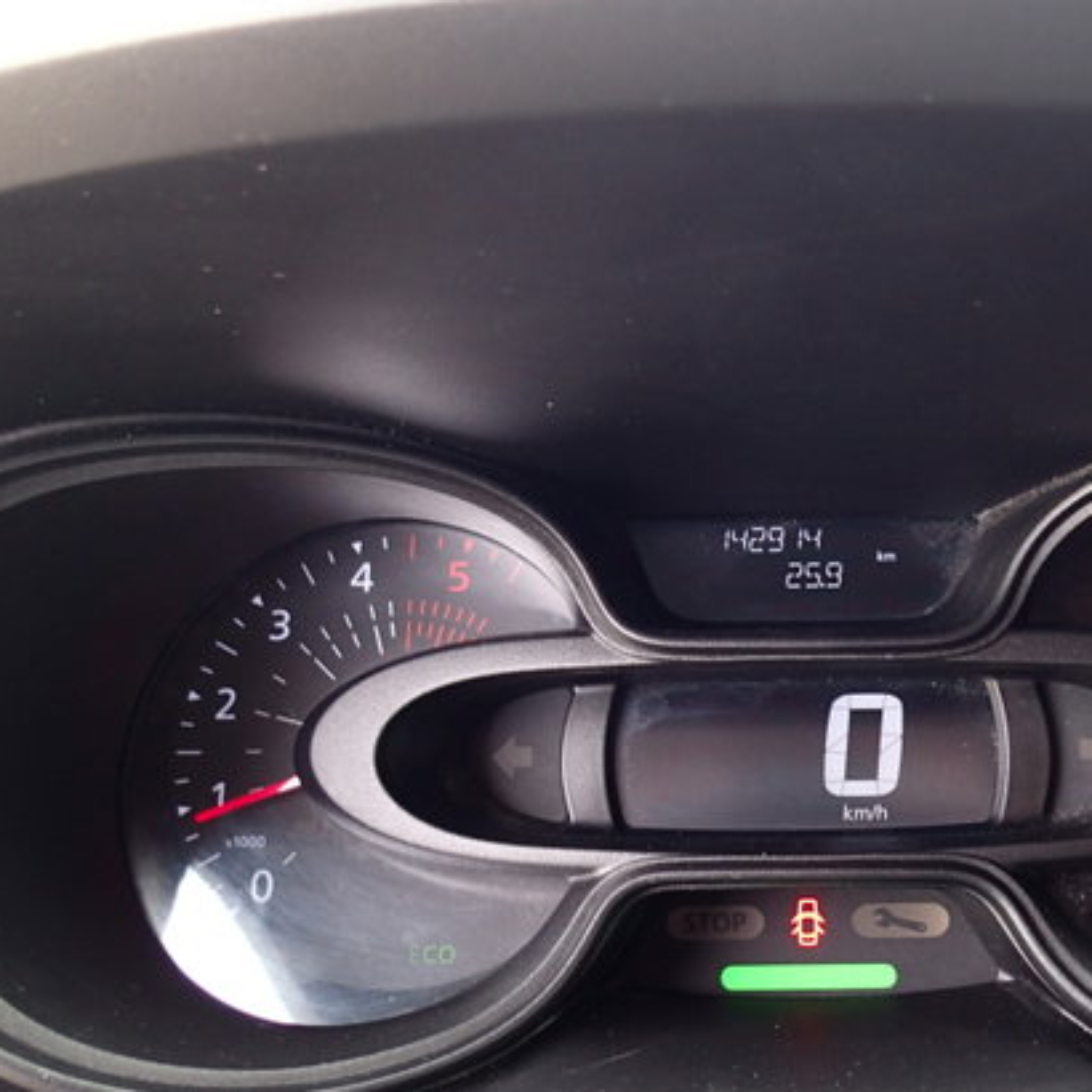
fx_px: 1463
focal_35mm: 41
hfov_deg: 40.1
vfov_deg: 40.8
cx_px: 786
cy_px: 631
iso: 160
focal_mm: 4.5
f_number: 2
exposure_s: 1/60
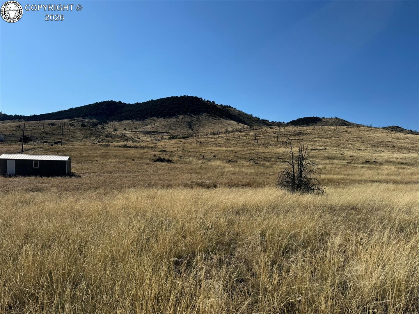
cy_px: 157
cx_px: 210
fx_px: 291
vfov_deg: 56.8
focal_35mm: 24
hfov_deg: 71.6
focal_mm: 6.76
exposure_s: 1/7092
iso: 80
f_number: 1.78
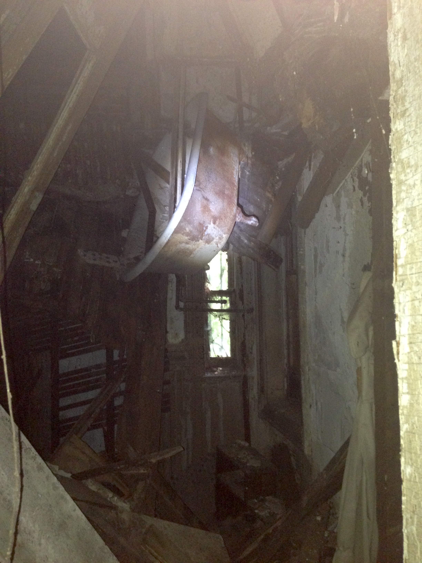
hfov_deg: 42.9
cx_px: 211
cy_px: 282
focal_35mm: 33
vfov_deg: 55.4
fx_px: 536
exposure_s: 1/16
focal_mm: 4.12
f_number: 2.4
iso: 250
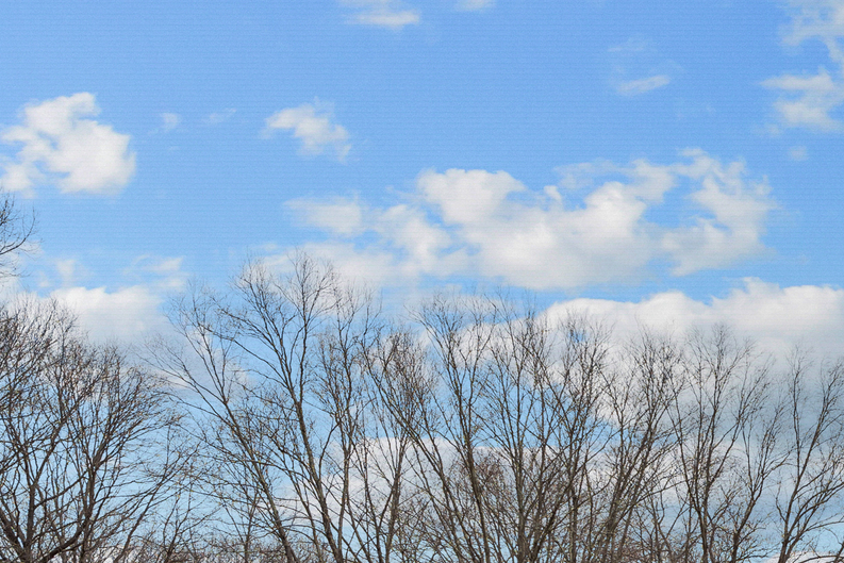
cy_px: 669
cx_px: 1065
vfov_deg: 20.5
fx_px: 1454
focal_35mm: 62
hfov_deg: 27.6
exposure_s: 1/80
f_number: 5.6
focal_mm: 16
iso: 50
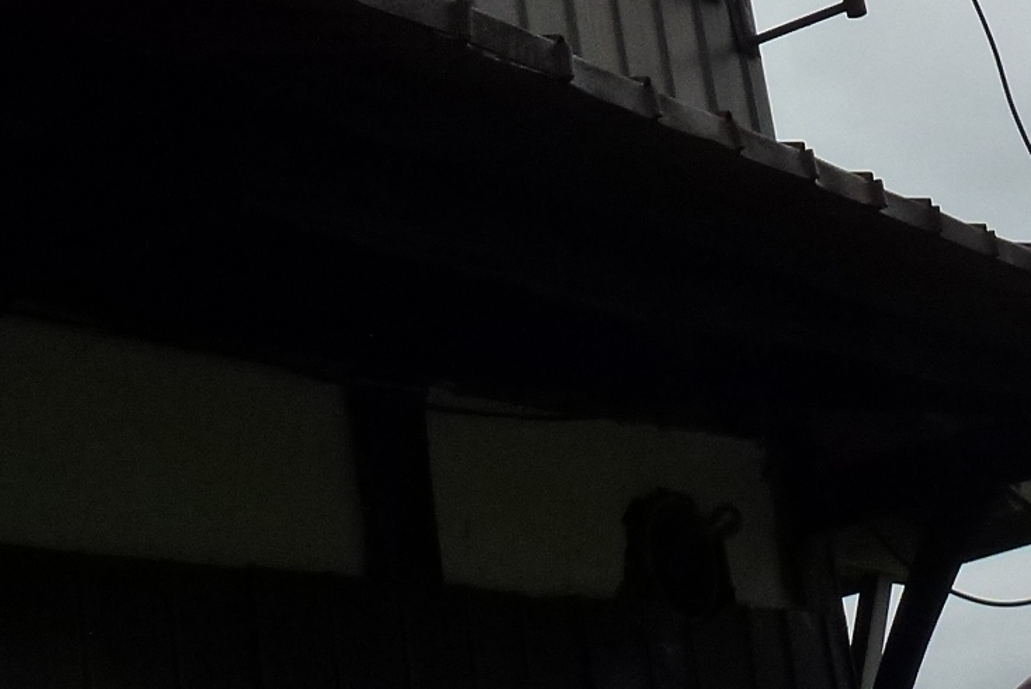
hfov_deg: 23.0
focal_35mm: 87
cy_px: -146
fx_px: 2492
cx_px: 847
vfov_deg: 15.2
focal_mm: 4.3
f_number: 4
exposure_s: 1/200
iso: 160
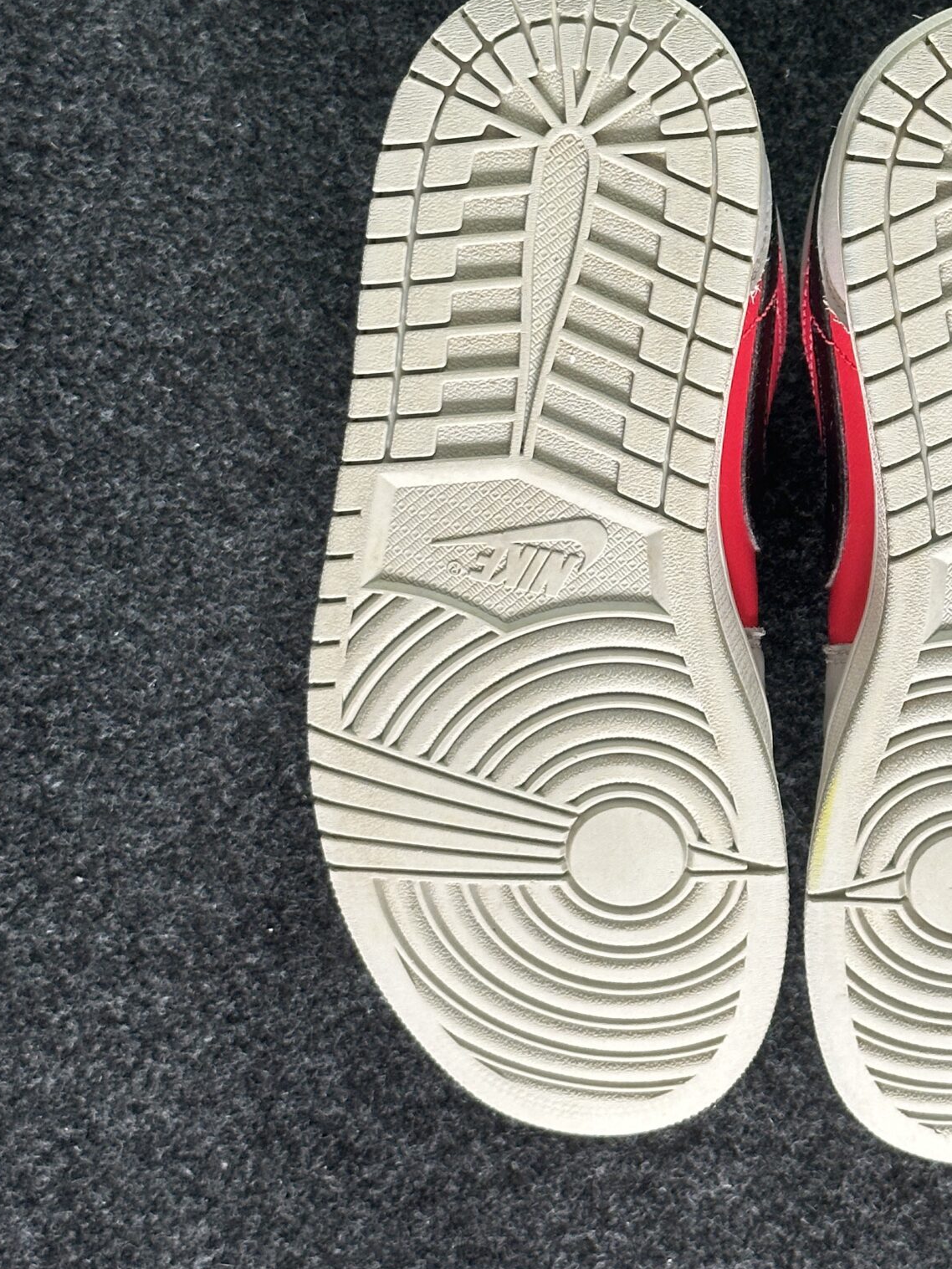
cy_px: 541
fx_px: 2970
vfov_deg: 24.1
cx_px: 756
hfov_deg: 18.1
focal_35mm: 81
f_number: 1.78
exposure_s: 1/50
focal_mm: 6.86
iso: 125
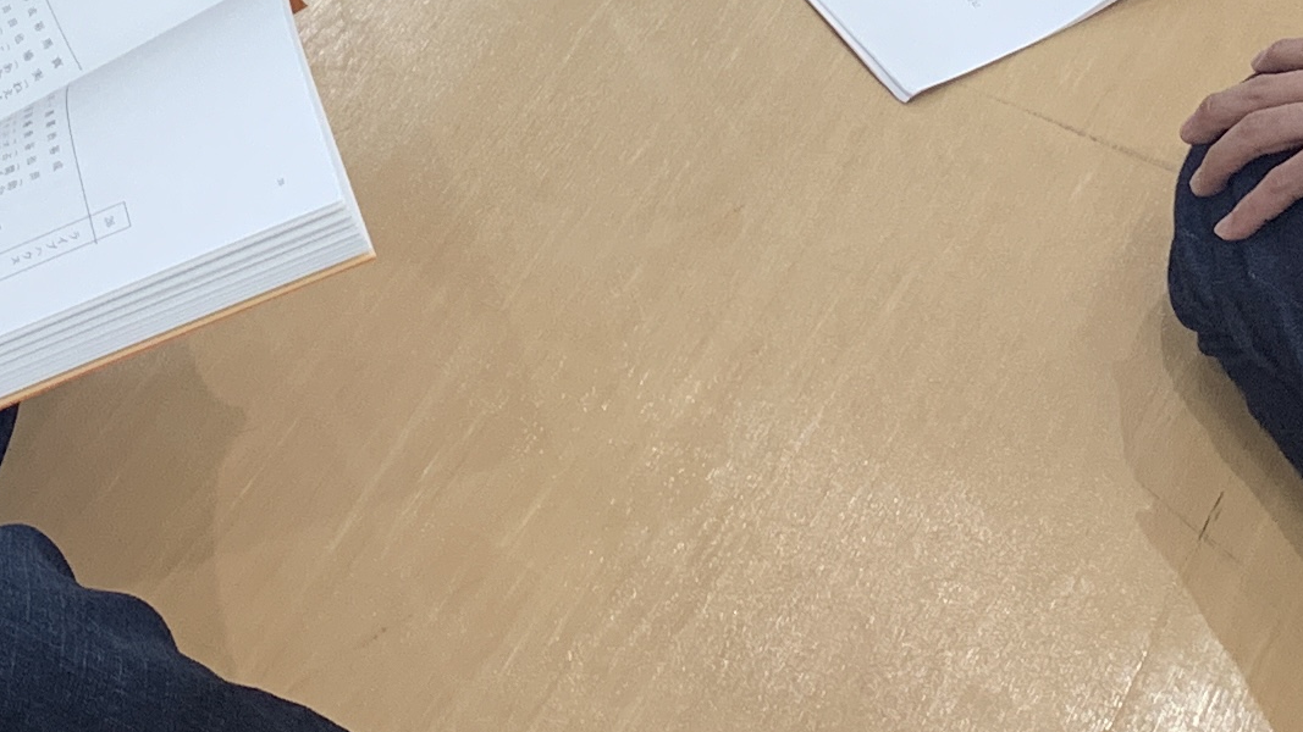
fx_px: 3697
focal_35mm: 107
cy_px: -841
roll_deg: -1.3
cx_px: 401
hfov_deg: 19.9
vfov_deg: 10.2
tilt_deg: -34.6
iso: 80
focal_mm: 4.25
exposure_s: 1/121
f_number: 1.8
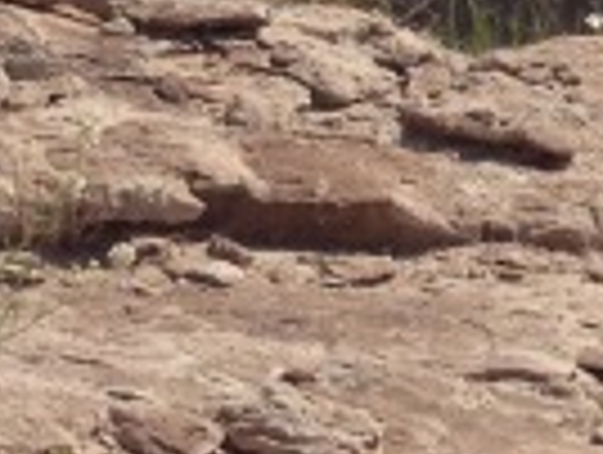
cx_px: 752
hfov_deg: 7.3
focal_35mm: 267
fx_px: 4659
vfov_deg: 5.2
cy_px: -989
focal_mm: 4.28
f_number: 2.4
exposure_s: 1/2513
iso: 50
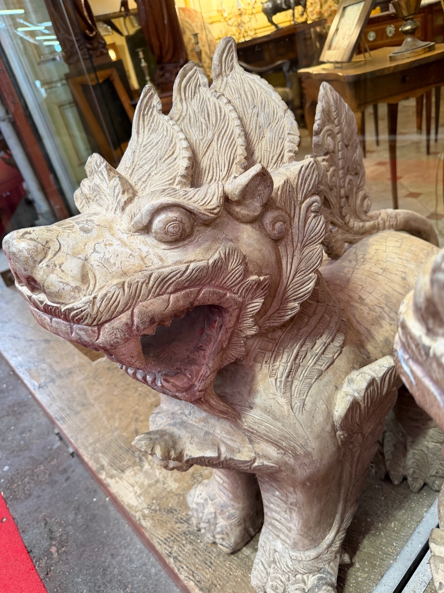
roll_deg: +15.2
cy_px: 296
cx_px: 222
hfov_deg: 56.8
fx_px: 410
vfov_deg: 71.6
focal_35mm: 24
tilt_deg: -30.1
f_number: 1.78
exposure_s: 1/50
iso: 200
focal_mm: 6.76
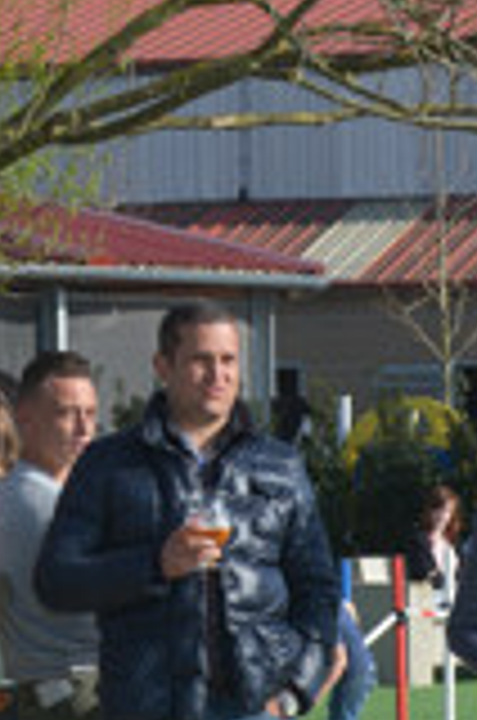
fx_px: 5249
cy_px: 189
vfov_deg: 7.8
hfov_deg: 5.2
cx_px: -128
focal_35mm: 263
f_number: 10
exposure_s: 1/320
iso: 250
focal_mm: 70
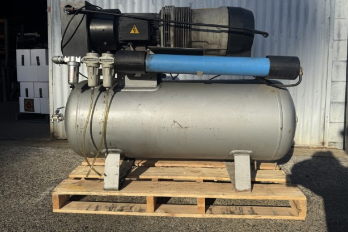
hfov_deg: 69.4
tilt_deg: -4.1
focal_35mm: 26
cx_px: 175
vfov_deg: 49.5
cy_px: 100
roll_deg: +0.1
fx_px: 251
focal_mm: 6.76
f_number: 1.78
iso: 80
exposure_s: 1/4950
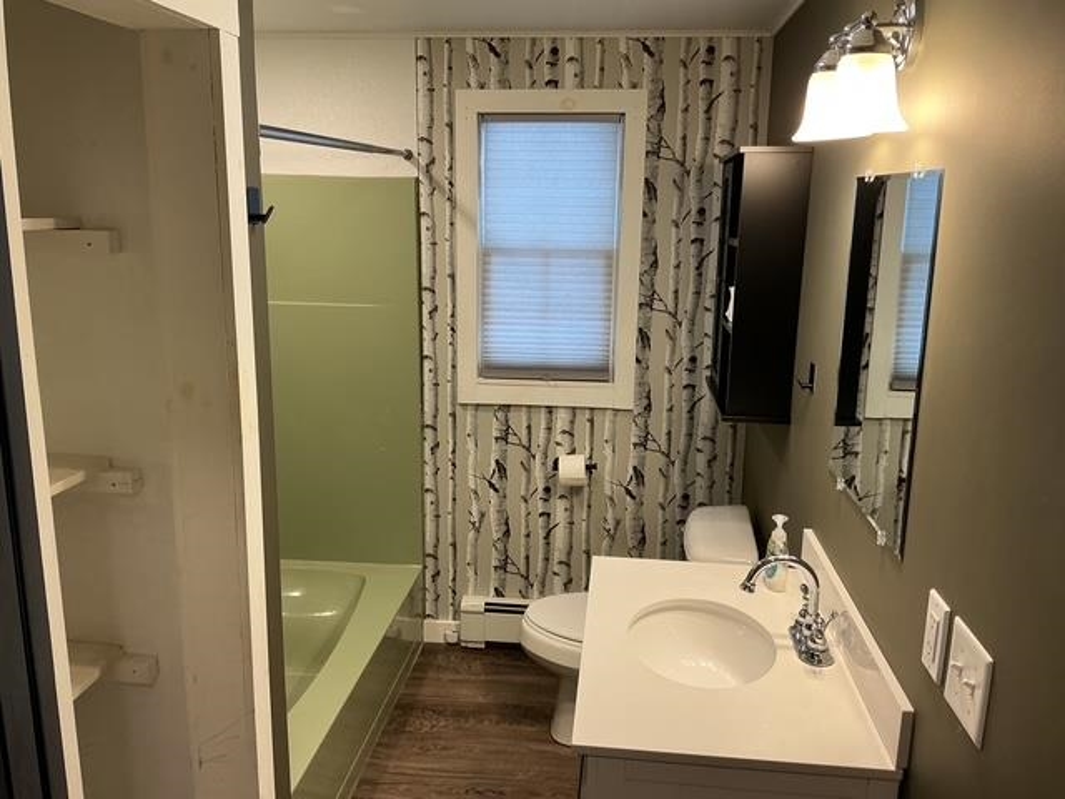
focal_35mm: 29
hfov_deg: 61.7
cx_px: 532
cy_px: 400
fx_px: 892
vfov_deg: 48.2
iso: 64
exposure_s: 1/60
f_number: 1.8
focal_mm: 3
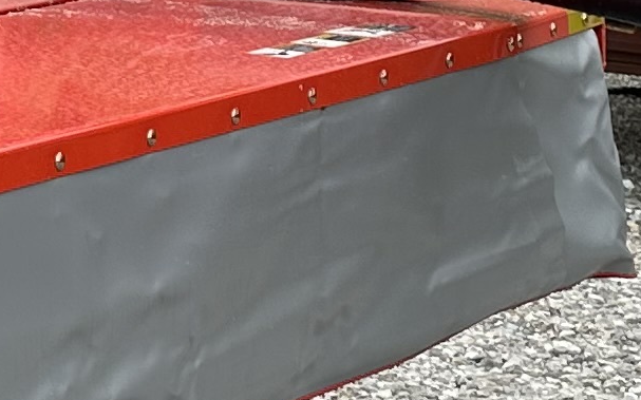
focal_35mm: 169
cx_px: -419
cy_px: 407
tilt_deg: -12.5
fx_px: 2951
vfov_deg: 7.7
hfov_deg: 11.7
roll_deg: +1.7
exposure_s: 1/1664
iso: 80
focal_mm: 6.86
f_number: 1.78
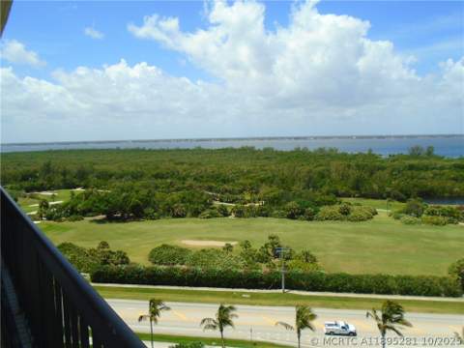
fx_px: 349
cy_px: 174
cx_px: 232
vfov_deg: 53.1
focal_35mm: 26
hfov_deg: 67.3
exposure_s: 1/200
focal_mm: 4.6
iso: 100
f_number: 8
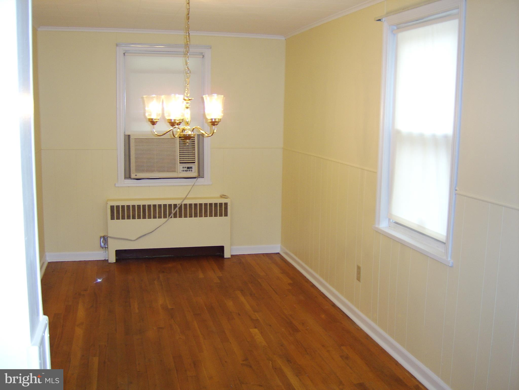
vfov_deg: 45.4
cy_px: 195
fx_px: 465
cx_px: 260
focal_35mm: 31
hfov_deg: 58.4
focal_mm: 8.13
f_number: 2.7
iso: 141
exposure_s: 1/30
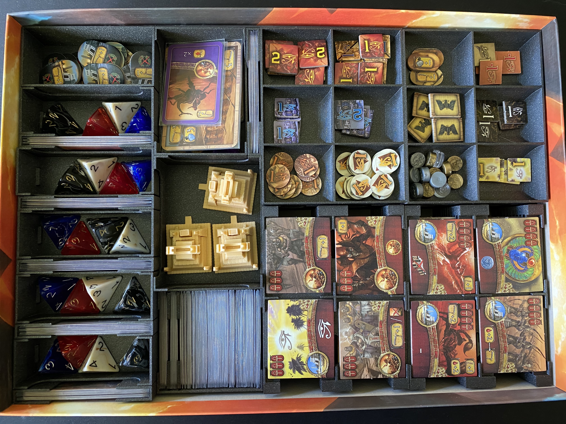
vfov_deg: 53.1
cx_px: 283
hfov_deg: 67.3
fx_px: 425
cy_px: 212
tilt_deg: -85.6
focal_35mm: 26
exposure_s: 1/60
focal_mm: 4.25
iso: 320
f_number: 1.8
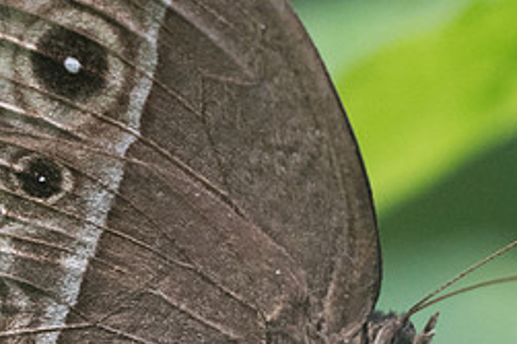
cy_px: 335
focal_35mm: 1122
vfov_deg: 1.2
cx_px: 186
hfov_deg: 1.8
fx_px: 16102
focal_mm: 150
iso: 1000
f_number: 4.5
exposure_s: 1/400
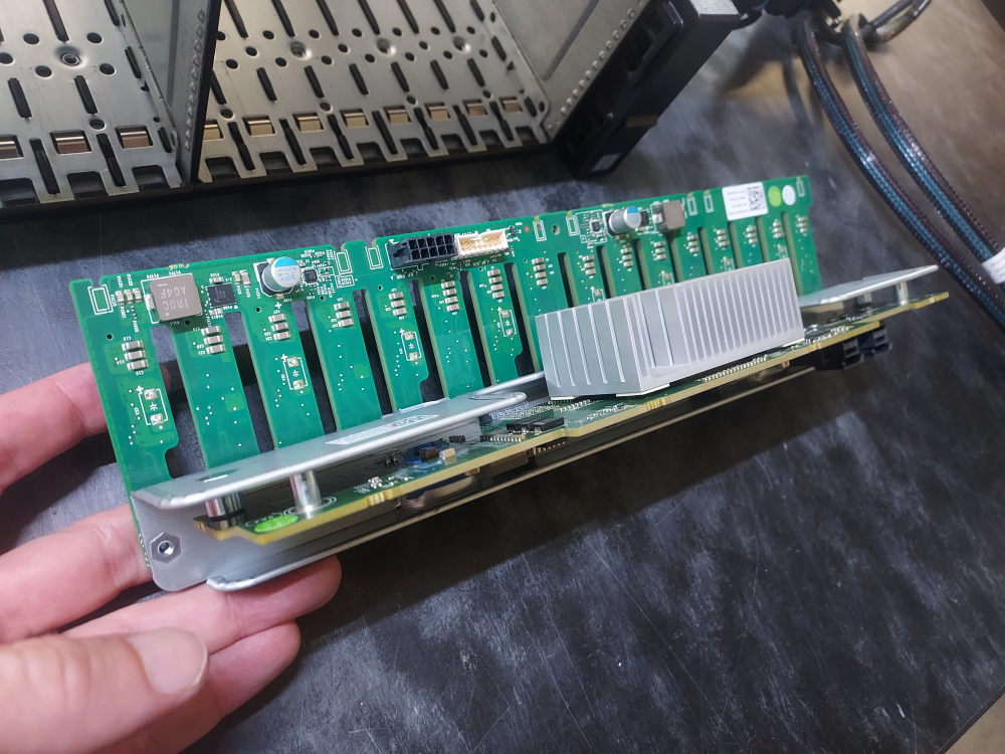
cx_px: 502
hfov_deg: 71.6
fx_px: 697
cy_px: 377
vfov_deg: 56.8
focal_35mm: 24
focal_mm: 4.6
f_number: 1.8
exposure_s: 1/30
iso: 500
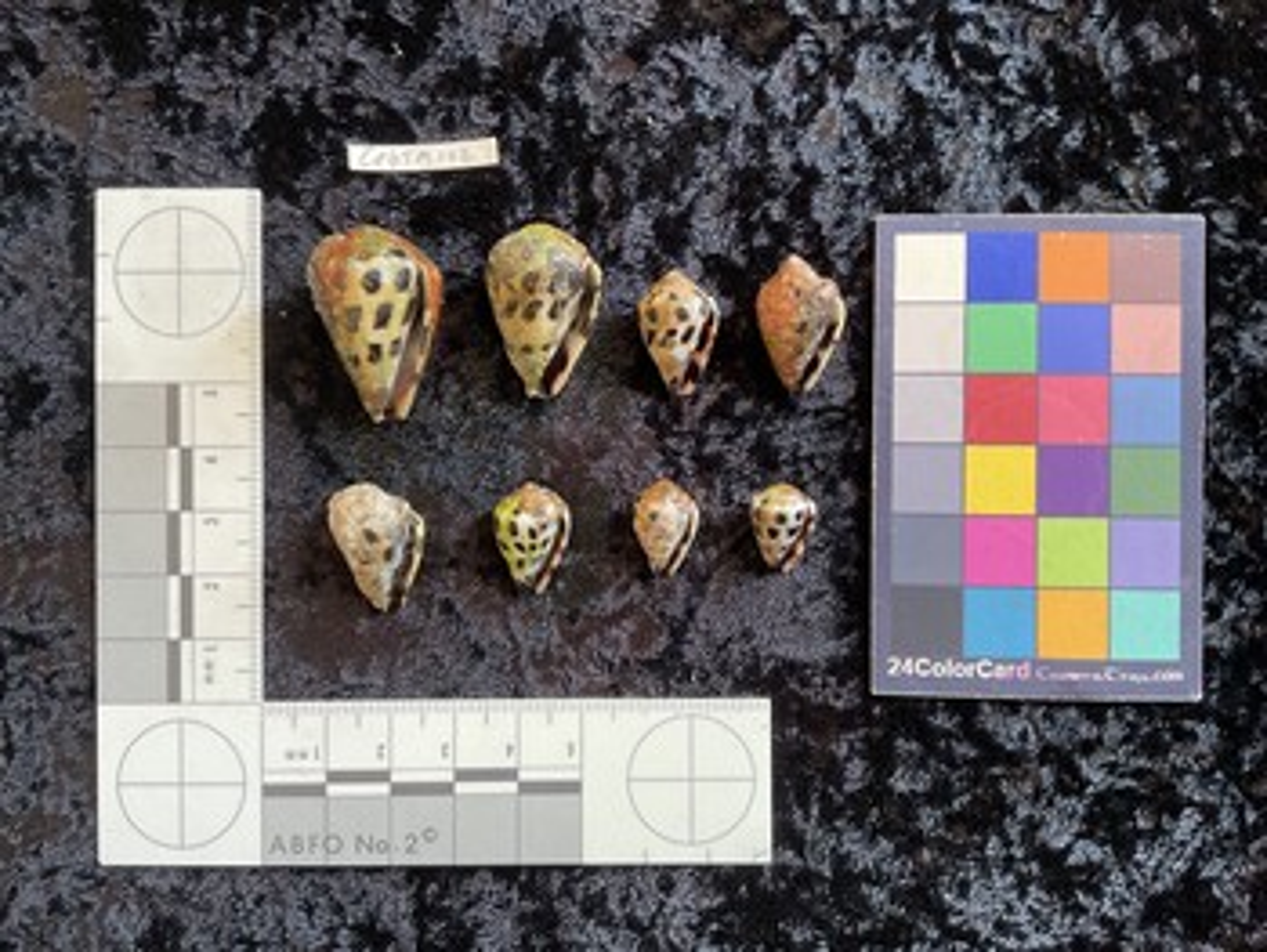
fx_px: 1062
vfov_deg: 48.3
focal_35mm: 29
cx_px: 634
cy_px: 476
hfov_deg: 61.6
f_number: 1.8
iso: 64
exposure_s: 1/50
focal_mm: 3
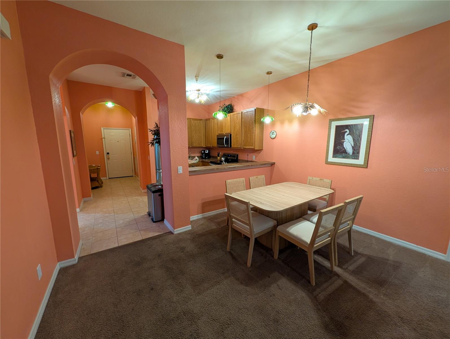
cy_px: 170
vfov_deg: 94.6
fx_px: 156
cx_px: 225
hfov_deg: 110.5
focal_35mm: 12
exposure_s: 1/60
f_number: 1.7
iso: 366
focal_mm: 2.02
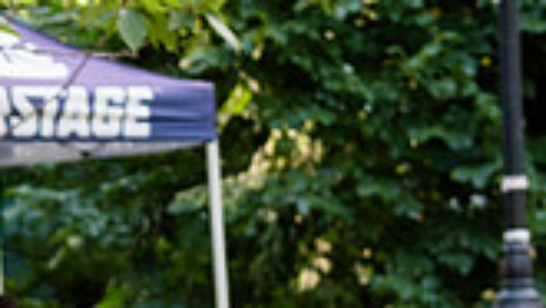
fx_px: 3216
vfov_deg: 5.4
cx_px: -395
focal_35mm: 222
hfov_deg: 9.3
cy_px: 426
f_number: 4.5
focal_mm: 50
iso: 500
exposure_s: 1/50
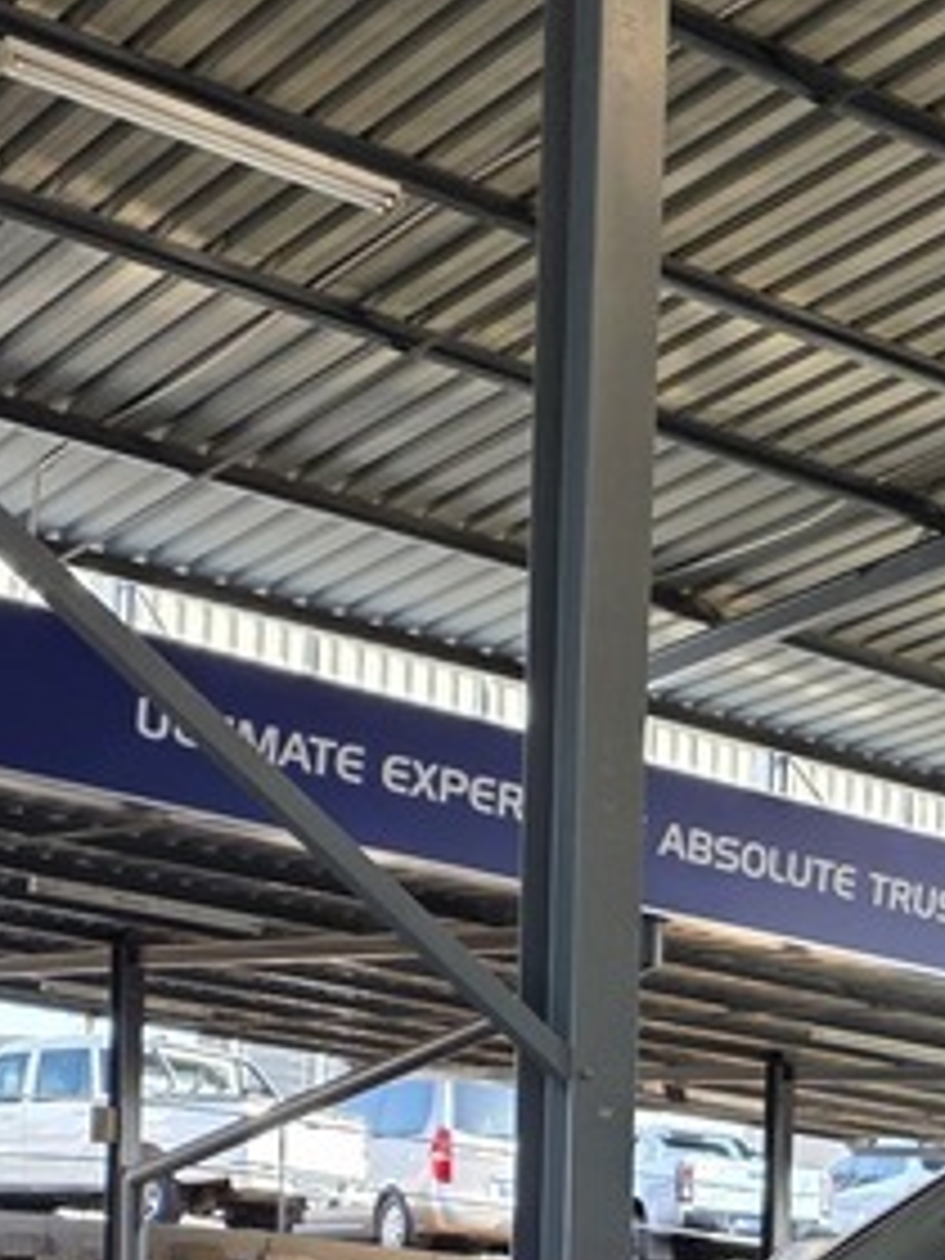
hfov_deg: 16.5
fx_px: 3058
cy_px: 1656
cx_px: 1256
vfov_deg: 21.1
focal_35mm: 84
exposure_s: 1/180
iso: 32
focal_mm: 6.25
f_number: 1.7
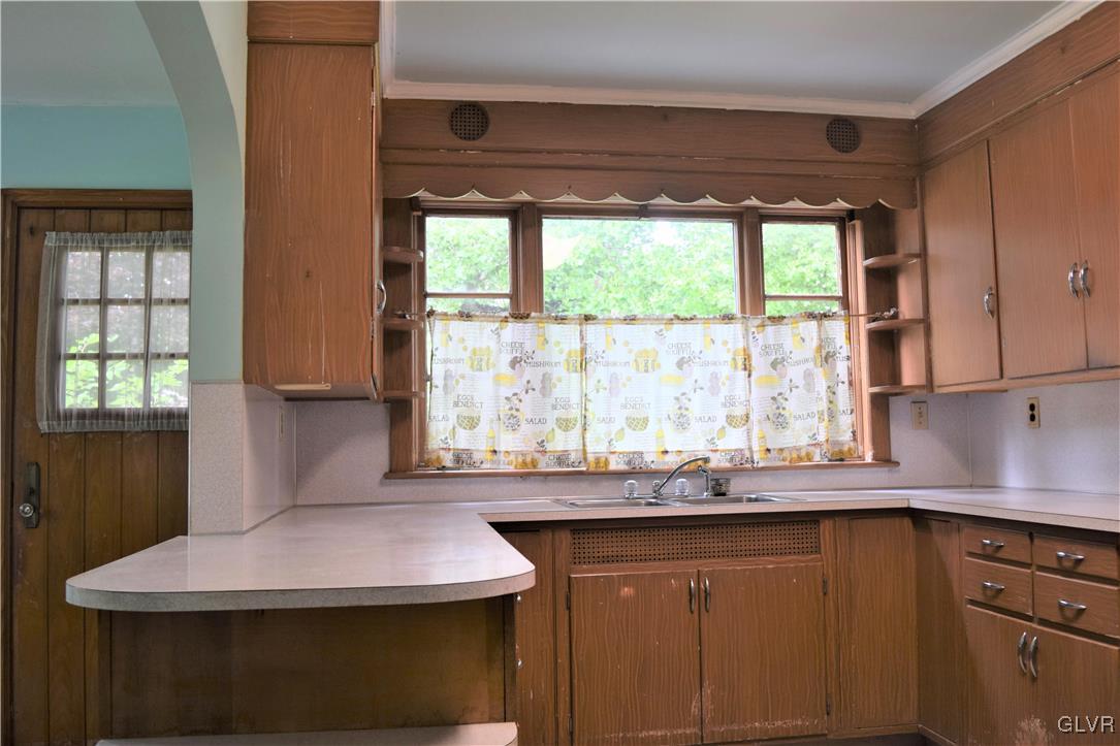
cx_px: 560
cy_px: 373
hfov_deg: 61.9
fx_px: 933
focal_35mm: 30
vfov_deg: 43.6
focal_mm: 20
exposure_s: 1/80
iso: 400
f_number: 4.5
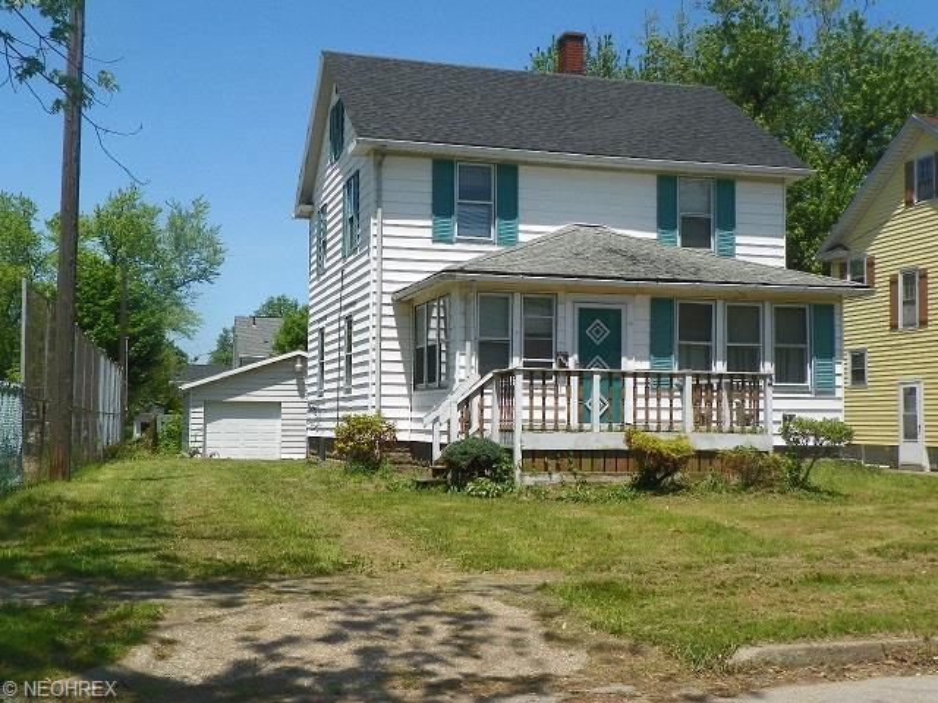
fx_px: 1246
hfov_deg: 41.2
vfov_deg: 31.5
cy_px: 352
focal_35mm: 46
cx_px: 469
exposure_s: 1/320
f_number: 5.6
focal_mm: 8.2
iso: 64
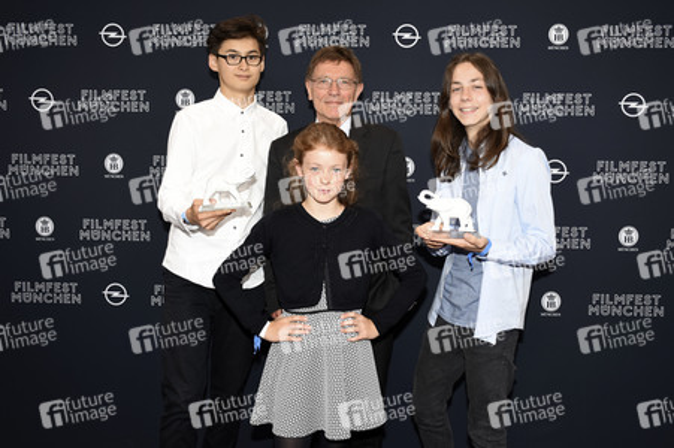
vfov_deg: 38.3
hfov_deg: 55.1
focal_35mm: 34
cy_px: 224
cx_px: 337
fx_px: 645
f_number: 4.5
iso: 160
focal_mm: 23
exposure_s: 1/160
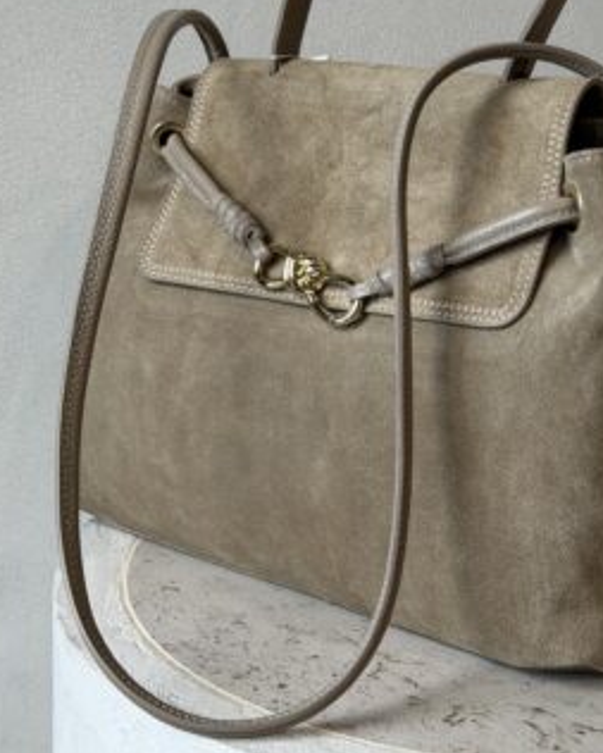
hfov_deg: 19.3
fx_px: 1761
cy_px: 263
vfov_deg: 24.0
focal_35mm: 79
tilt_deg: -12.8
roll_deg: -0.7
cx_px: 422
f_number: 1.78
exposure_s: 1/636
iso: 64
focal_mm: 6.76
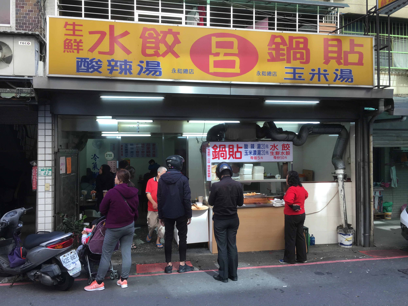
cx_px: 204
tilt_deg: +0.1
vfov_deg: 48.2
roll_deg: +0.2
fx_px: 342
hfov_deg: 61.7
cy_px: 153
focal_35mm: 29
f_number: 2.2
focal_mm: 4.15
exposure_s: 1/120
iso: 32
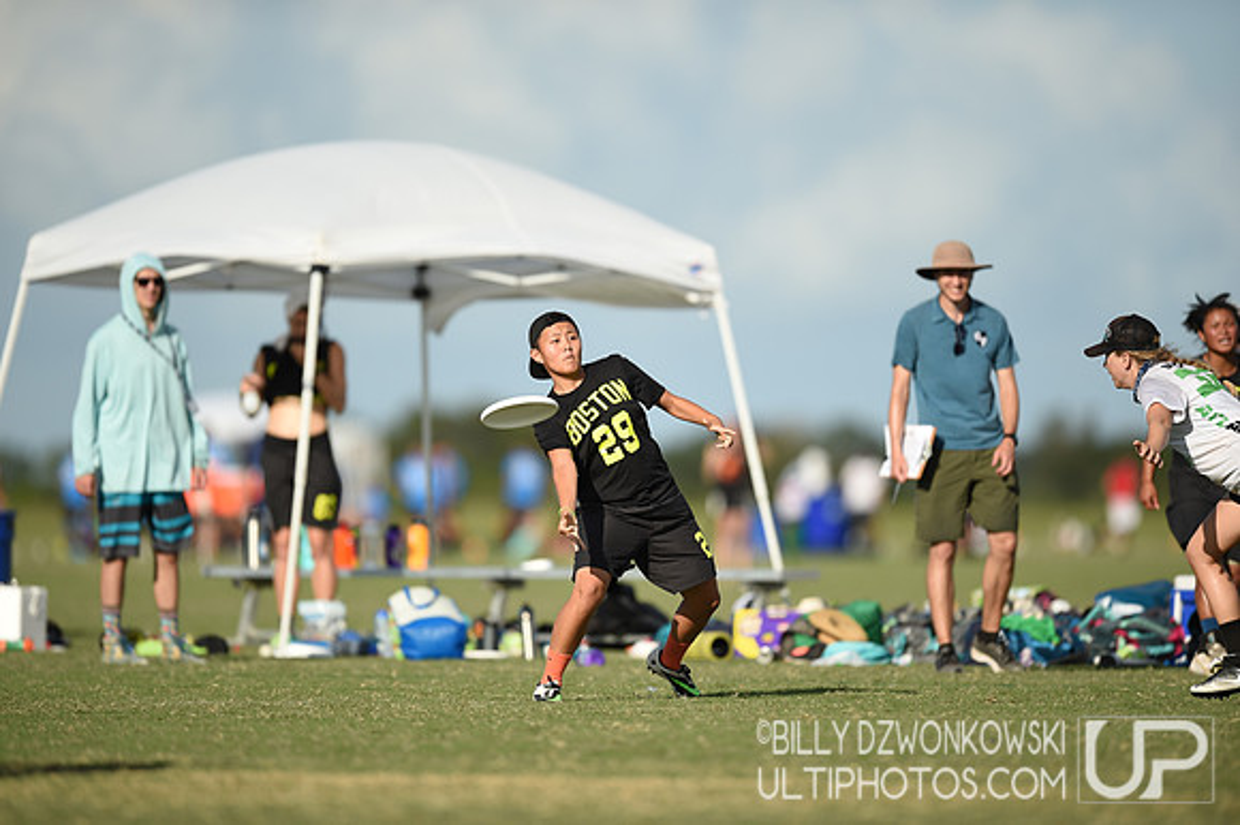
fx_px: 13769
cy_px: 412
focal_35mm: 400
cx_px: 620
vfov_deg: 3.4
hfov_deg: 5.2
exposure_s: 1/3200
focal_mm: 400
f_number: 2.8
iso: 125
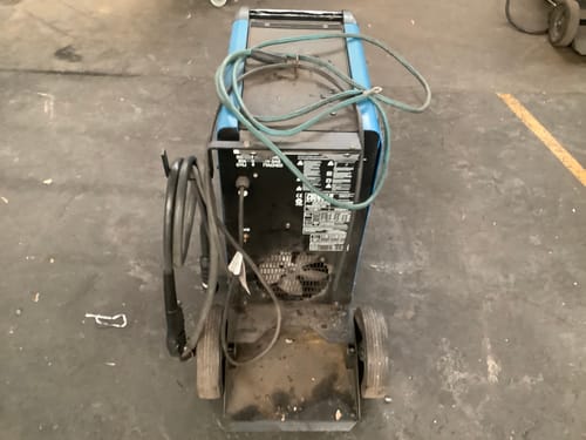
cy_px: 220
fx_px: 525
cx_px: 293
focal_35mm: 31
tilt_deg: -45.6
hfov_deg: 58.4
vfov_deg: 45.4
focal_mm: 3.3
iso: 320
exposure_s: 1/30
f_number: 2.4
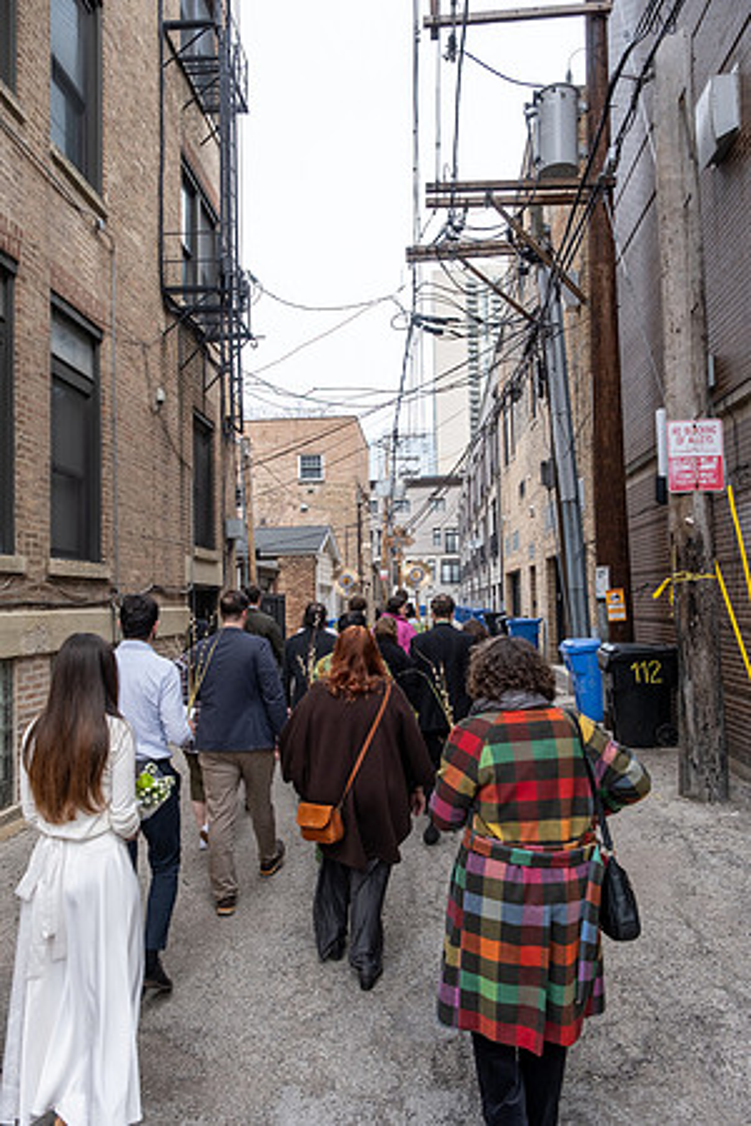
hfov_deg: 53.1
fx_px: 751
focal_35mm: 24
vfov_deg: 73.7
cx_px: 376
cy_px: 563
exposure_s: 1/550
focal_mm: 16
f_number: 5
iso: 320
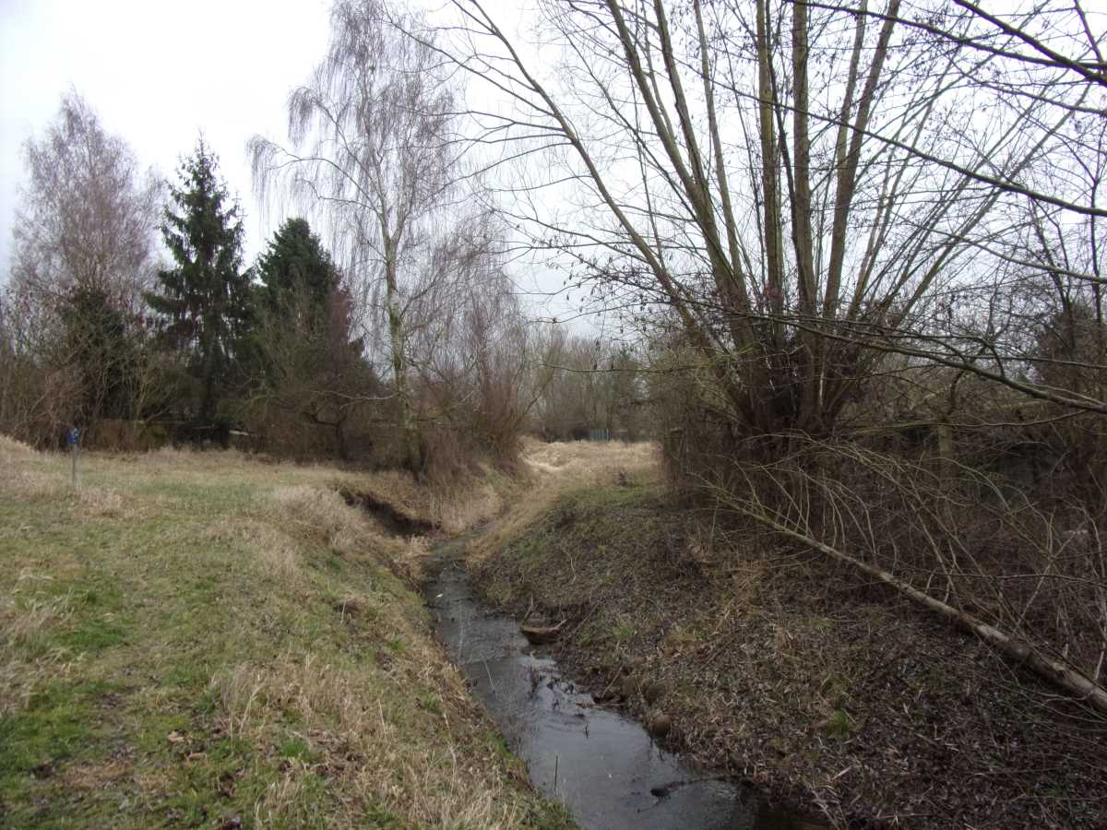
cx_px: 554
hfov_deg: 71.6
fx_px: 768
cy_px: 415
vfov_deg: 56.8
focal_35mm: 24
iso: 80
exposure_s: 1/200
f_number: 3.3
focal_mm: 4.3
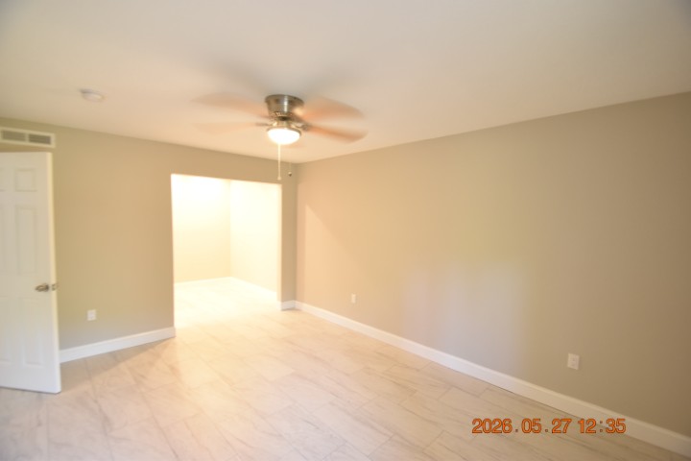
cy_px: 230
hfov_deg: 100.4
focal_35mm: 15
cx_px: 346
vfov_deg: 77.3
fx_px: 288
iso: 800
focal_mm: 10
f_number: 3.5
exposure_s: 1/20
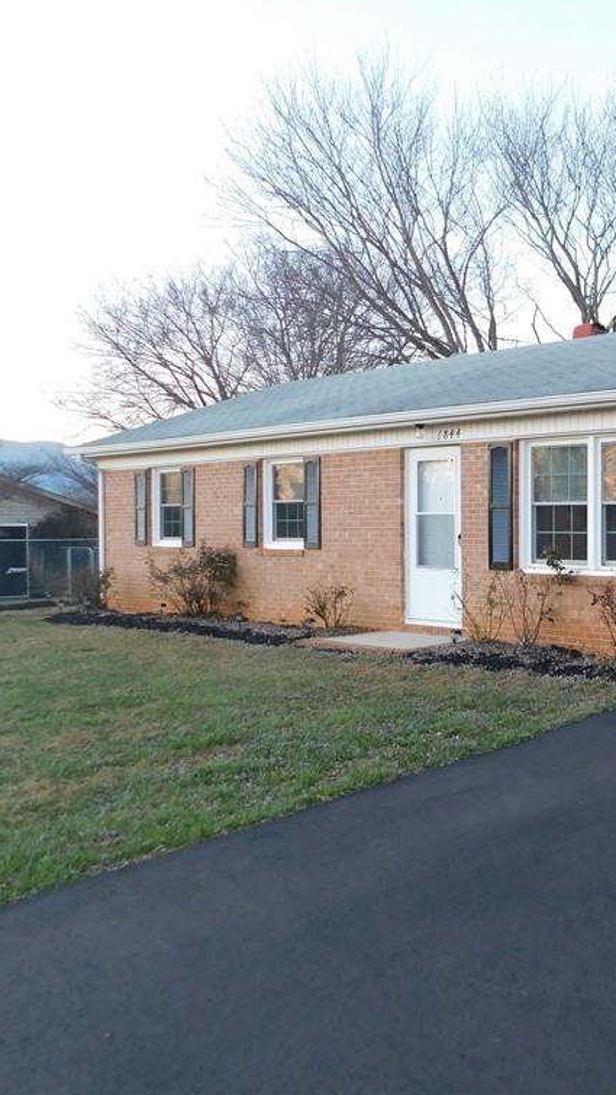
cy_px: 544
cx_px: 622
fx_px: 987
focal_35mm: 34
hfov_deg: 31.9
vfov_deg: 58.0
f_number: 3
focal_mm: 4
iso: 125
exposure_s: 1/40
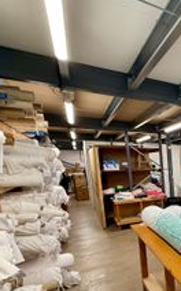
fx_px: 222
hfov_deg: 29.2
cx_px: 266
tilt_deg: -8.8
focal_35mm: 28
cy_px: 192
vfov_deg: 64.9
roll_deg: +0.0
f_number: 2.2
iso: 125
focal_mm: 2.22
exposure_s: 1/100
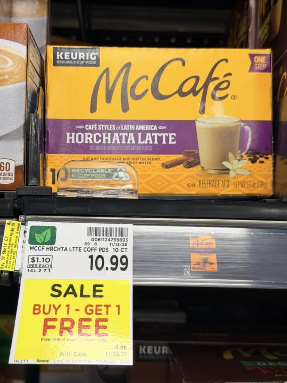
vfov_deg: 39.7
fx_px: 531
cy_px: 192
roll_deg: -1.0
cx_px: 144
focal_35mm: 48
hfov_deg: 30.3
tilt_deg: +3.0
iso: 50
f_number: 1.78
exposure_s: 1/60
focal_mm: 6.76
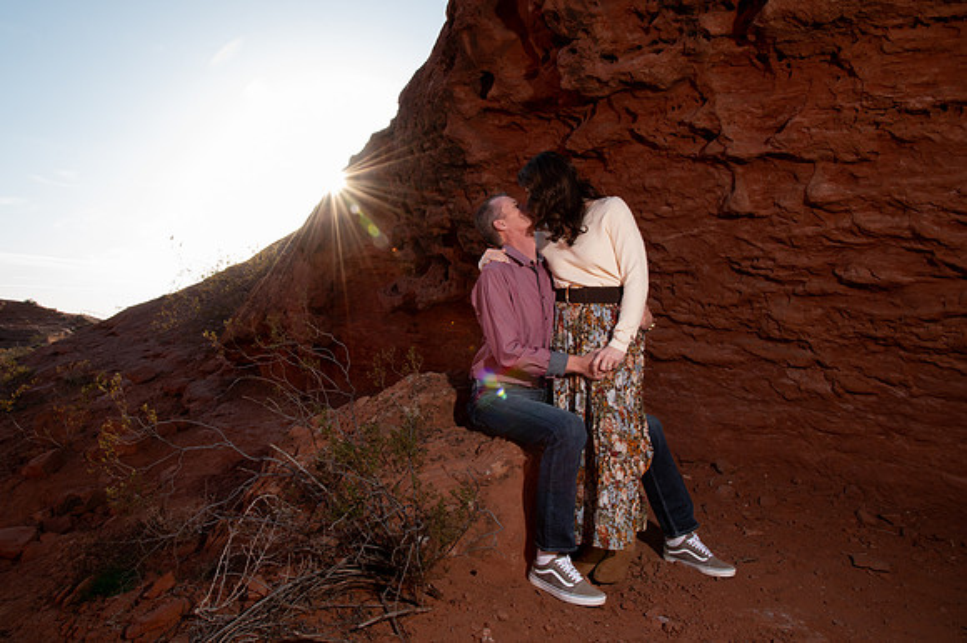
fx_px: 725
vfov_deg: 47.8
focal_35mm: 27
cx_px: 423
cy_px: 281
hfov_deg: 67.2
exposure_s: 1/100
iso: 400
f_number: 16
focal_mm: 24
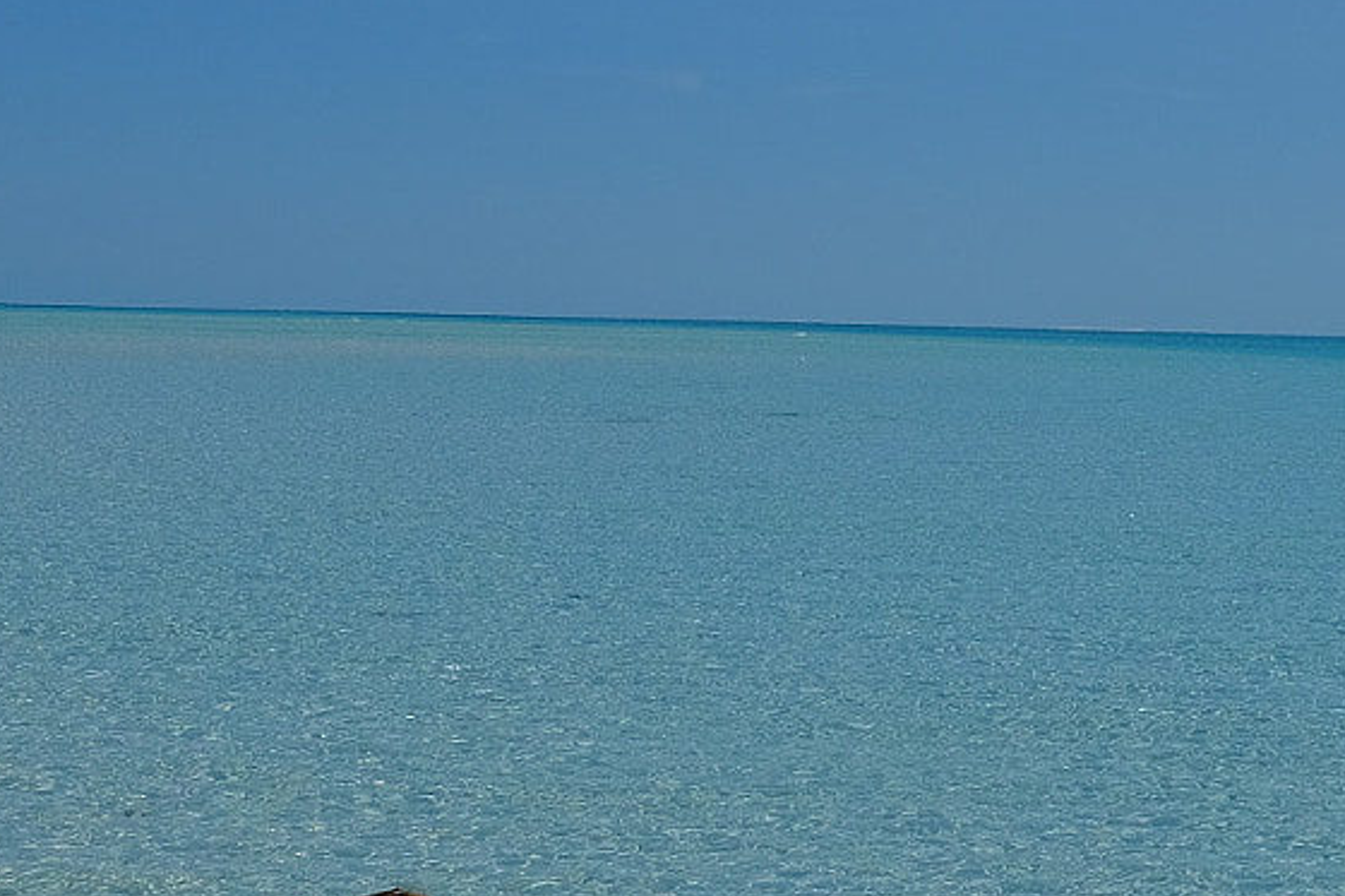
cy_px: 942
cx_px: 620
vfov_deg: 13.4
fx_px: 3735
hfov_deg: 20.4
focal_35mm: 100
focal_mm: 23
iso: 200
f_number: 8
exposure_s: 1/1800
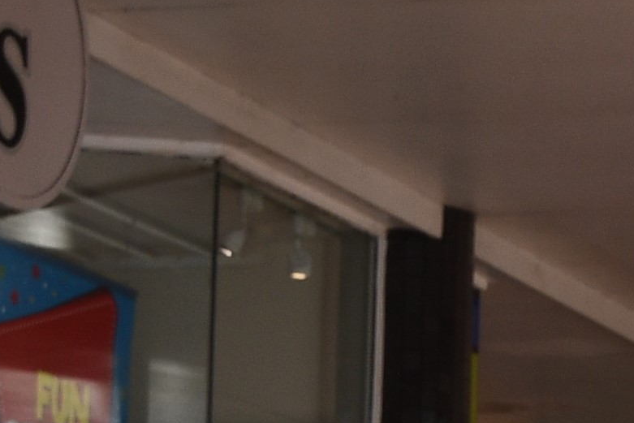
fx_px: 4192
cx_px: 1108
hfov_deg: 8.4
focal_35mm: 238
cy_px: 672
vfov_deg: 5.7
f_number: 6.3
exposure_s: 1/640
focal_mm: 24
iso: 100
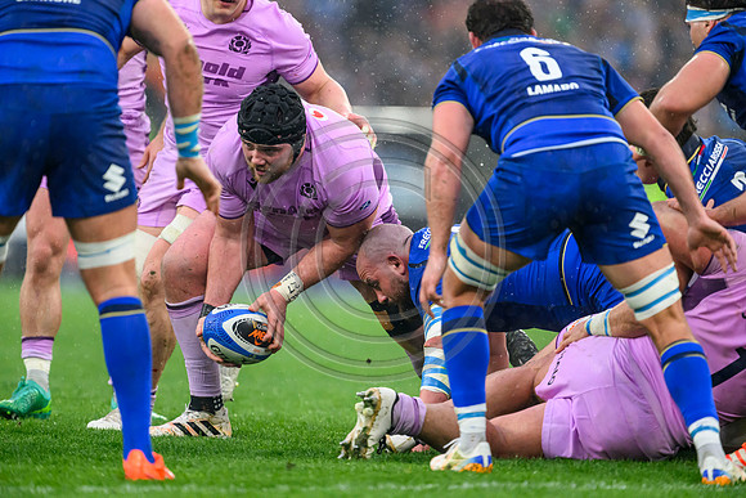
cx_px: 373
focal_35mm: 560
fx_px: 11607
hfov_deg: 3.7
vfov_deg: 2.5
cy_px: 249
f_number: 4
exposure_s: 1/2000
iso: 5000
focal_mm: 560
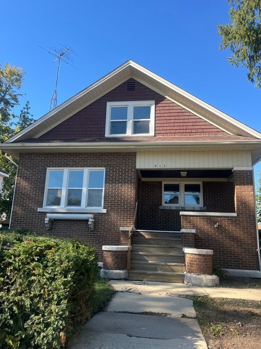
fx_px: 261
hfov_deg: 53.0
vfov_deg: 67.3
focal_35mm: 26
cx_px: 130
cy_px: 174
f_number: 1.6
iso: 50
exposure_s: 1/1600
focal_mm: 5.1
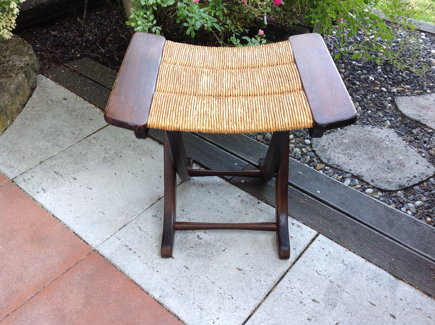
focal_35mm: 35
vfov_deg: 40.6
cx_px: 218
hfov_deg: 52.7
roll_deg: +0.0
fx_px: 439
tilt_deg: -42.7
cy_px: 162
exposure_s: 1/60
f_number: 2.4
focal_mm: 4.28
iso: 50
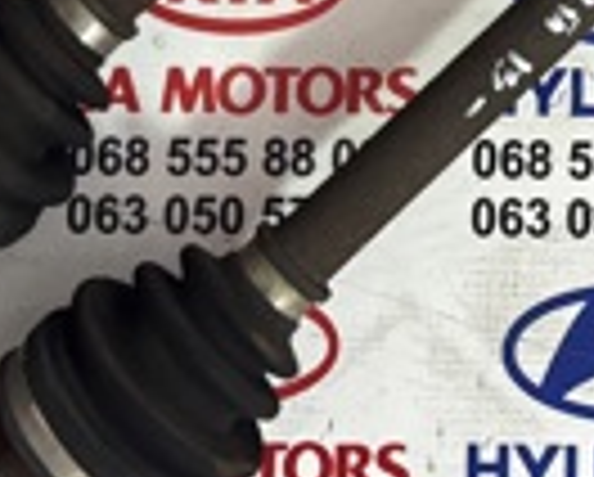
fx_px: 2166
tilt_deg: -83.6
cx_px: 576
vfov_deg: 12.0
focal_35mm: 123
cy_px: -243
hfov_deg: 15.4
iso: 500
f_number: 1.6
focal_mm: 5.96
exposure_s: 1/49
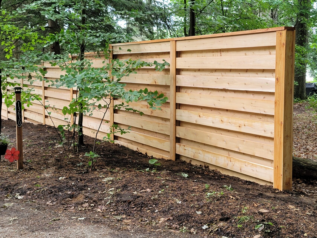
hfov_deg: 69.4
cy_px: 119
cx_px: 158
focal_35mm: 25
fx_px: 229
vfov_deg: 54.9
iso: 250
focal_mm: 7
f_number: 1.8
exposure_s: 1/120
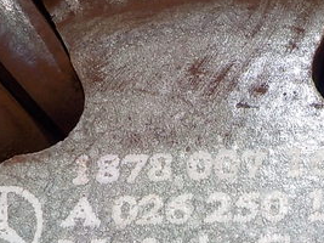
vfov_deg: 19.6
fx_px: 674
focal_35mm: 72
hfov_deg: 26.2
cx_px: 288
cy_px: 266
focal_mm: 4.1
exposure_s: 1/30
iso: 220
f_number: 3.3
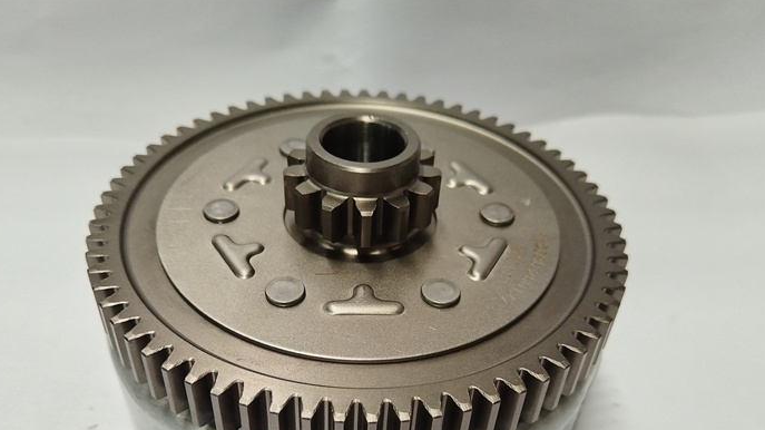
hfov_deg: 59.5
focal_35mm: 33
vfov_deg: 34.8
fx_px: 669
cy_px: 329
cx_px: 377
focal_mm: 4.95
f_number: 1.9
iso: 1884
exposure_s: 1/100
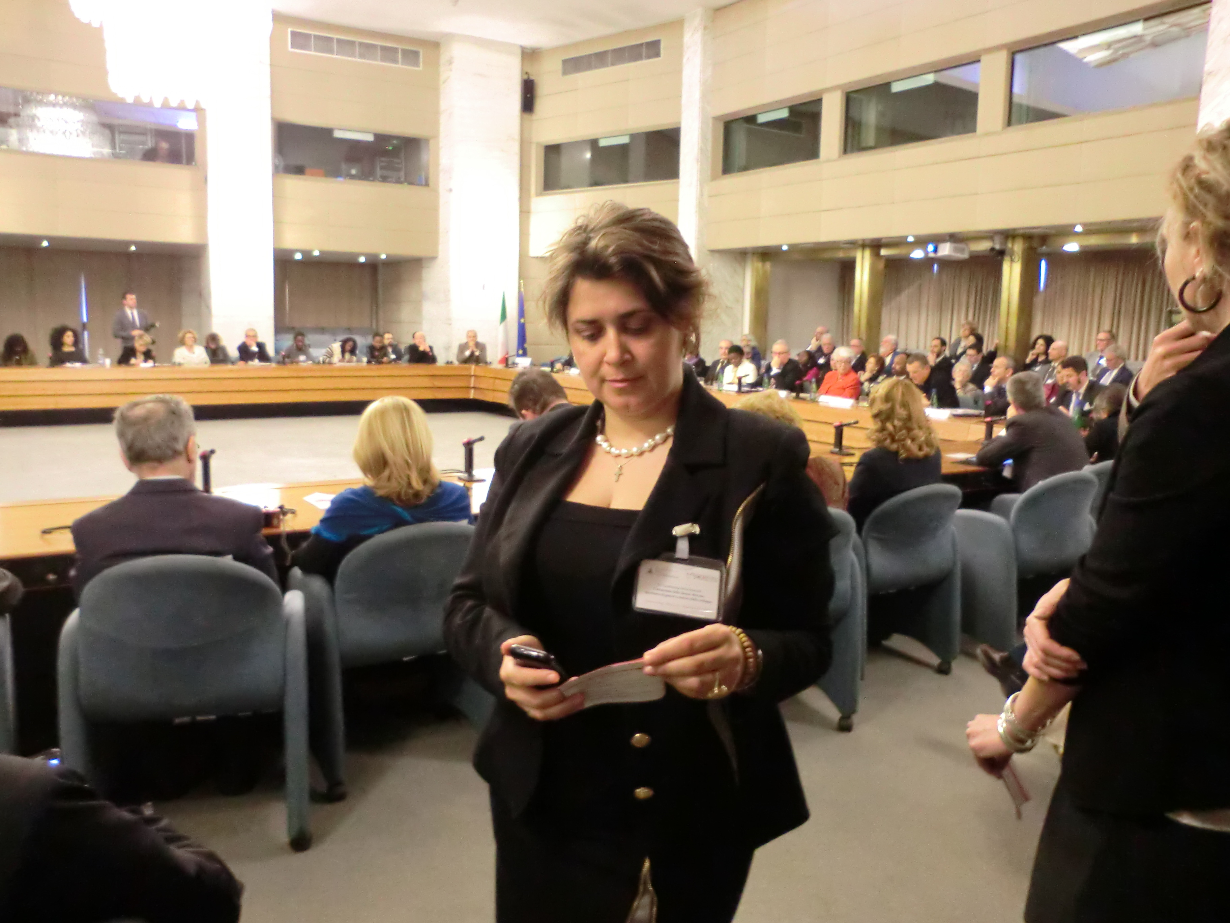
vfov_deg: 51.4
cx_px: 615
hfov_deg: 65.3
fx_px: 959
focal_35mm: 27
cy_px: 462
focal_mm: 4.9
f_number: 3.2
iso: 800
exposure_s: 1/25
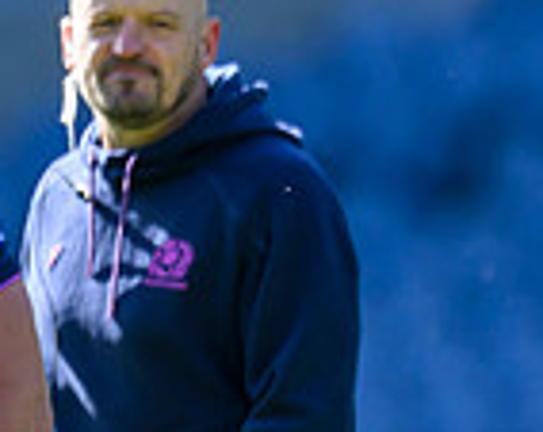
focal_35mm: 2608
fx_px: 41826
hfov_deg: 0.7
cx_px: 1146
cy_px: 332
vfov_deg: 0.6
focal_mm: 560
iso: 500
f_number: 4
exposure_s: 1/1250
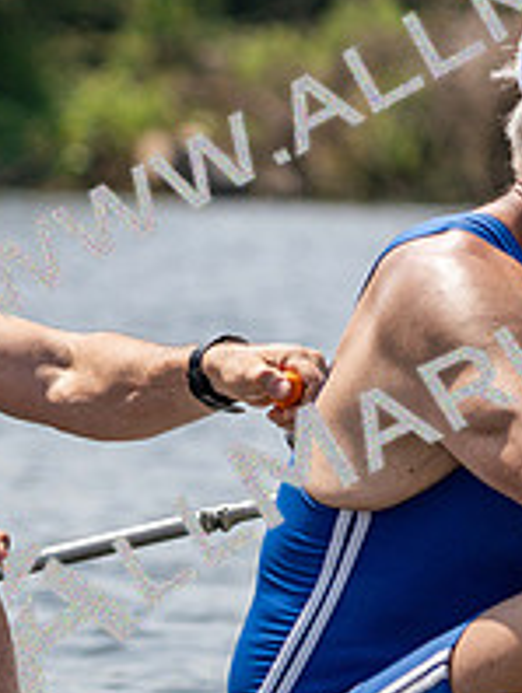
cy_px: 376
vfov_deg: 3.5
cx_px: -298
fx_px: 11296
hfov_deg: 2.6
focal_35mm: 563
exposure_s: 1/1600
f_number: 5.6
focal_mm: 200
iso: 200
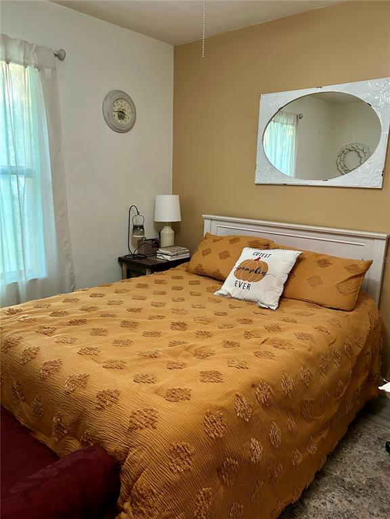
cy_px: 260
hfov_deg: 53.1
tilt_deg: -10.6
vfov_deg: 67.3
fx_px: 391
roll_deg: -2.1
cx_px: 195
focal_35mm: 26
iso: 640
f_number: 1.5
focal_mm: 5.7
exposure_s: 1/40
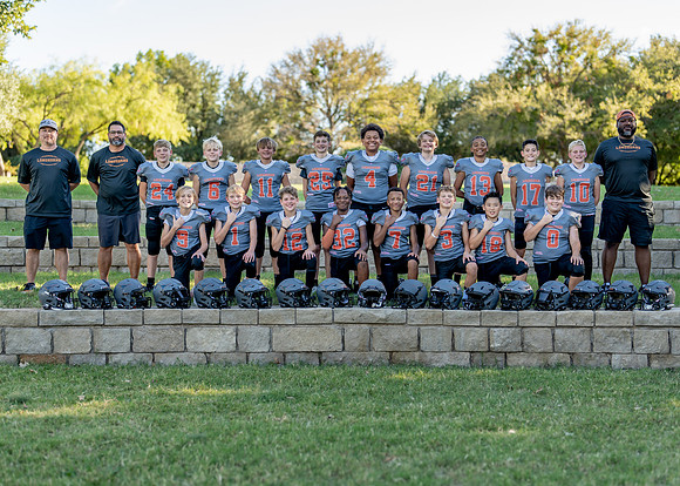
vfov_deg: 25.2
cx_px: 358
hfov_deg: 34.7
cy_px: 249
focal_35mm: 56
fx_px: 1087
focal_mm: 50
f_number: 1.6
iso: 100
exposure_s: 1/640
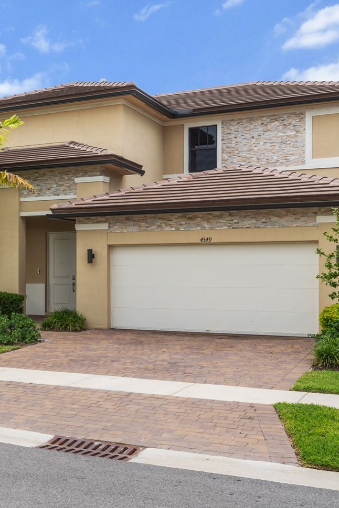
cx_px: -14
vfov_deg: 40.3
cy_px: 268
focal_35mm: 49
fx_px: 692
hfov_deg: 25.9
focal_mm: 28
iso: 250
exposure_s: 1/50
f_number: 14
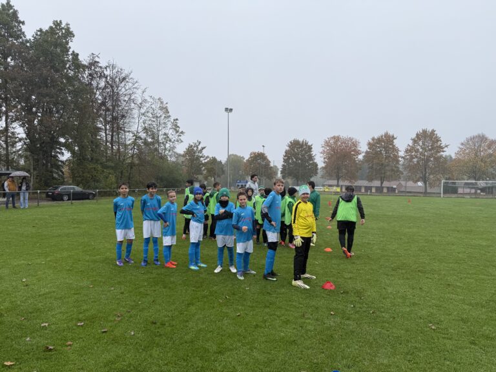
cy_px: 186
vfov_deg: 56.8
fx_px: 344
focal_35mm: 24
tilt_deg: -1.4
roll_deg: -0.6
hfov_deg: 71.6
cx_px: 248
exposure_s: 1/1005
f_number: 1.78
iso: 80
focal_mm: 6.76
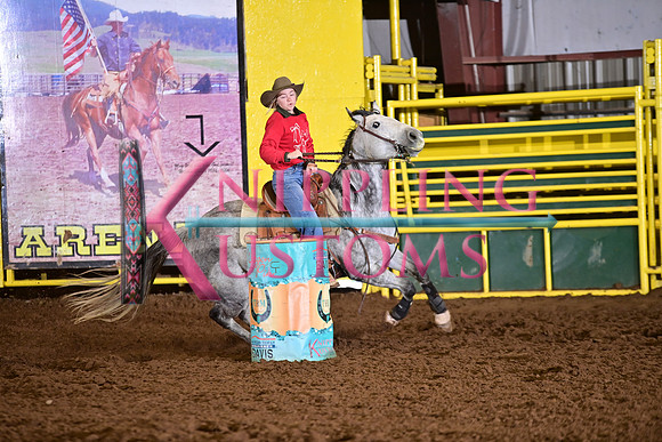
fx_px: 3678
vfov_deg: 6.9
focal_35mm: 200
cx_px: 331
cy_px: 221
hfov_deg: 10.3
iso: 1000
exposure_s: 1/200
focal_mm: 200
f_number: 3.2
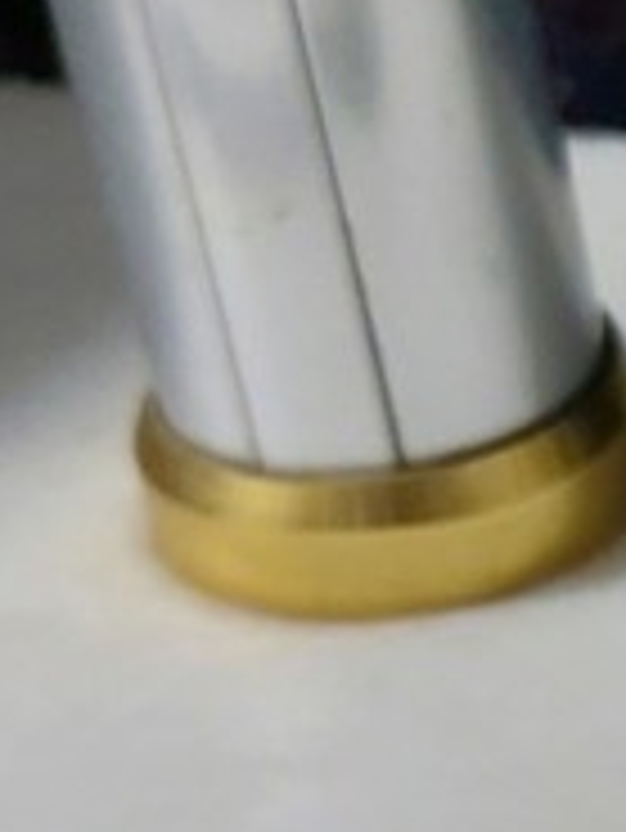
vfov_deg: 13.2
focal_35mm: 149
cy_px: 517
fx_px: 3589
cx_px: 1459
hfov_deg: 9.1
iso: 500
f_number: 1.8
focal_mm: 4.6
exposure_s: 1/25
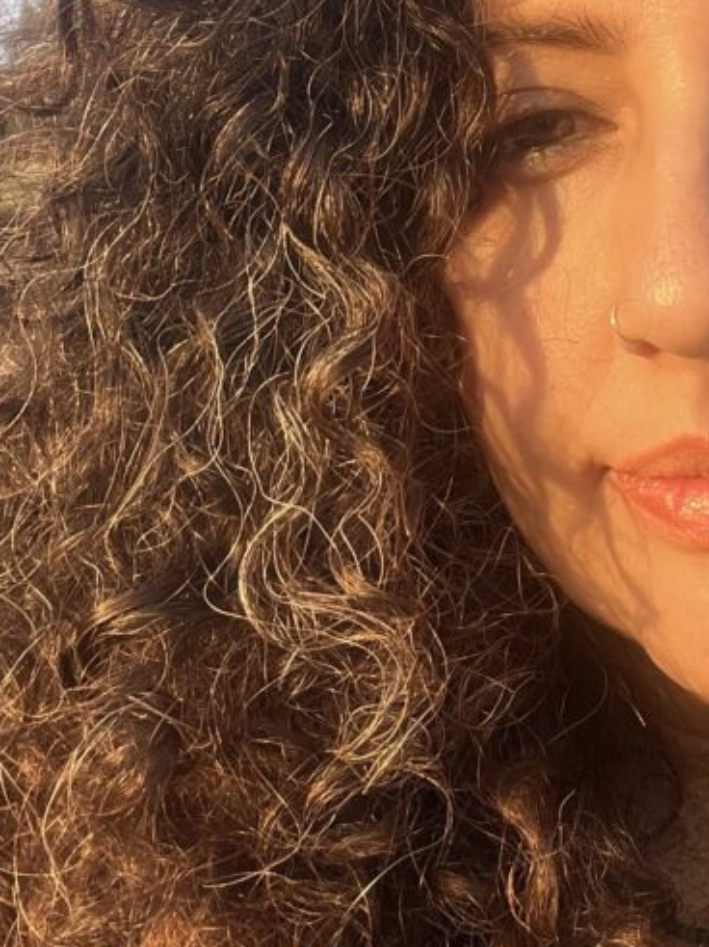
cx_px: 603
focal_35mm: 66
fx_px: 1803
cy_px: 133
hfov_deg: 21.9
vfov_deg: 28.5
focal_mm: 2.71
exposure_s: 1/121
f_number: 2.2
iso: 32
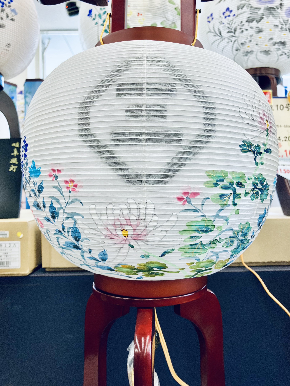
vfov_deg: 63.4
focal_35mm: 28
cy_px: 193
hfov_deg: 49.7
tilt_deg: +1.4
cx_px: 145
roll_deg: +2.4
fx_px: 313
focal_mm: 3.99
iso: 40
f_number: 1.8
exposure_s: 1/120
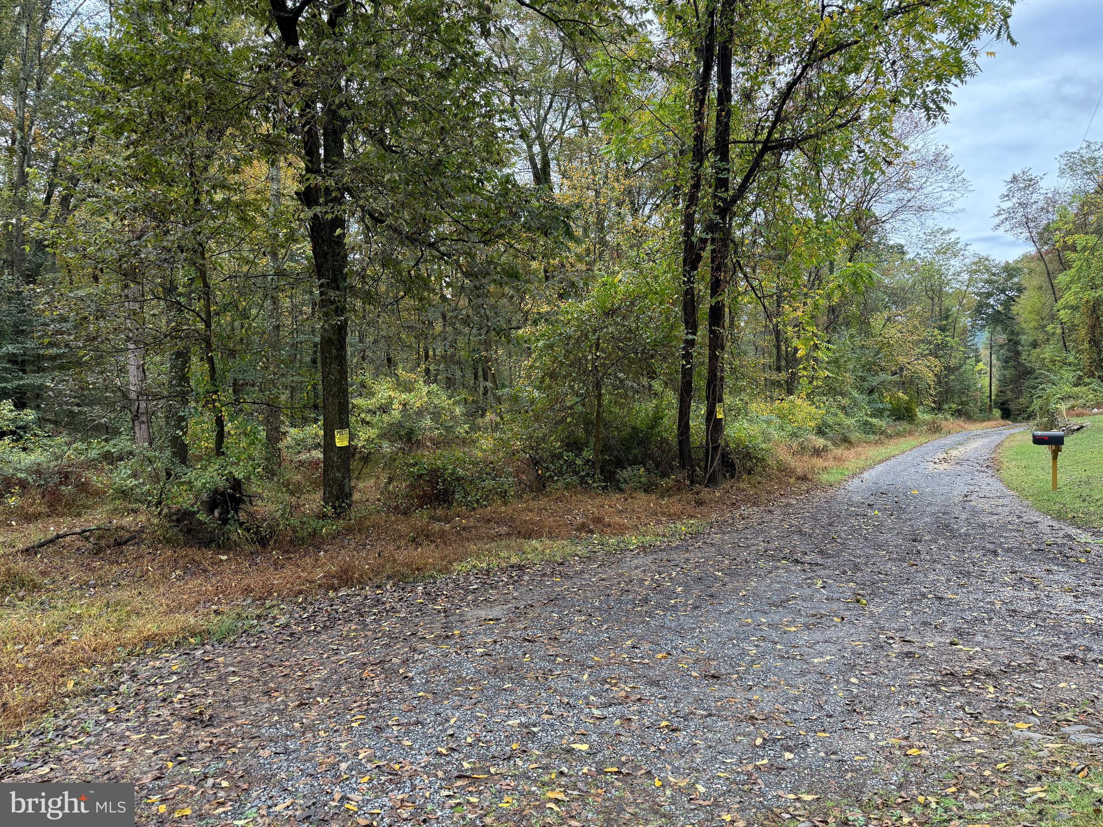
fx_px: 765
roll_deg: +1.5
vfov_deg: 56.8
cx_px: 552
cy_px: 414
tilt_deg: -2.1
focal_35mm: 24
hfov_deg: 71.6
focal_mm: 6.76
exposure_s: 1/660
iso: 100
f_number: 1.78
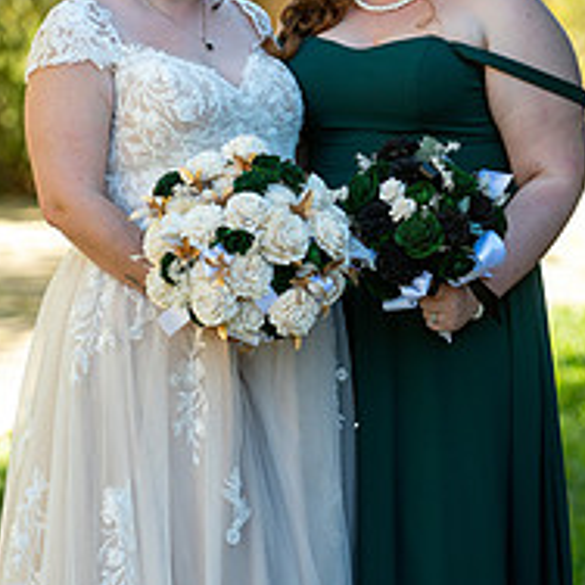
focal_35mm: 285
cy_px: 358
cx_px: 292
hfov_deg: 6.1
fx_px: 5449
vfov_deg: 6.1
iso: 400
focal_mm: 140
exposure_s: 1/1000
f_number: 2.8
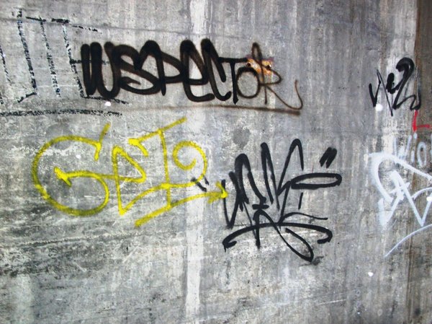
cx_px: 216
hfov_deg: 39.7
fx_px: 599
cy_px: 162
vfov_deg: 30.2
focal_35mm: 48
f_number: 3.2
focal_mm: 8
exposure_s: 1/9.6
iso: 200
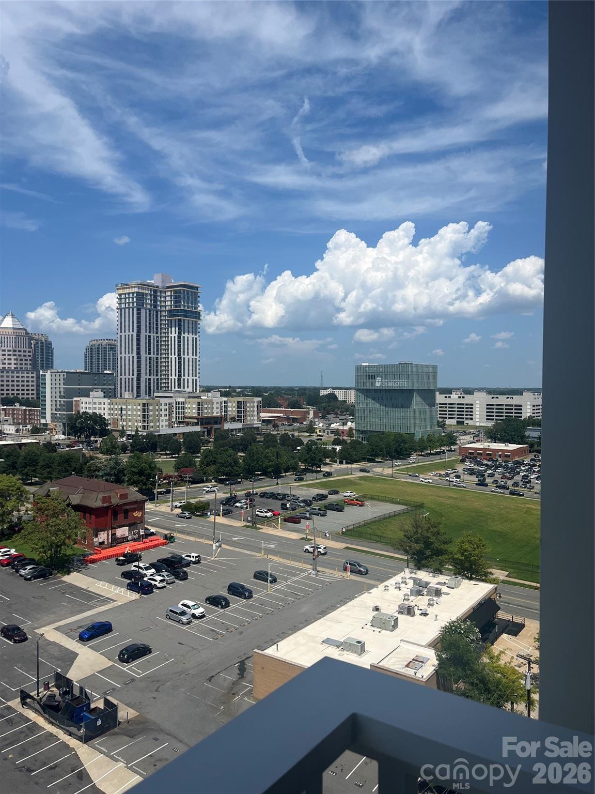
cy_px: 397
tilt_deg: -1.7
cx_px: 298
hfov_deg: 53.1
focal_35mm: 26
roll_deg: +1.8
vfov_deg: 67.3
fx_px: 596
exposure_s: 1/6897
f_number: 1.6
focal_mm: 5.1
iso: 50
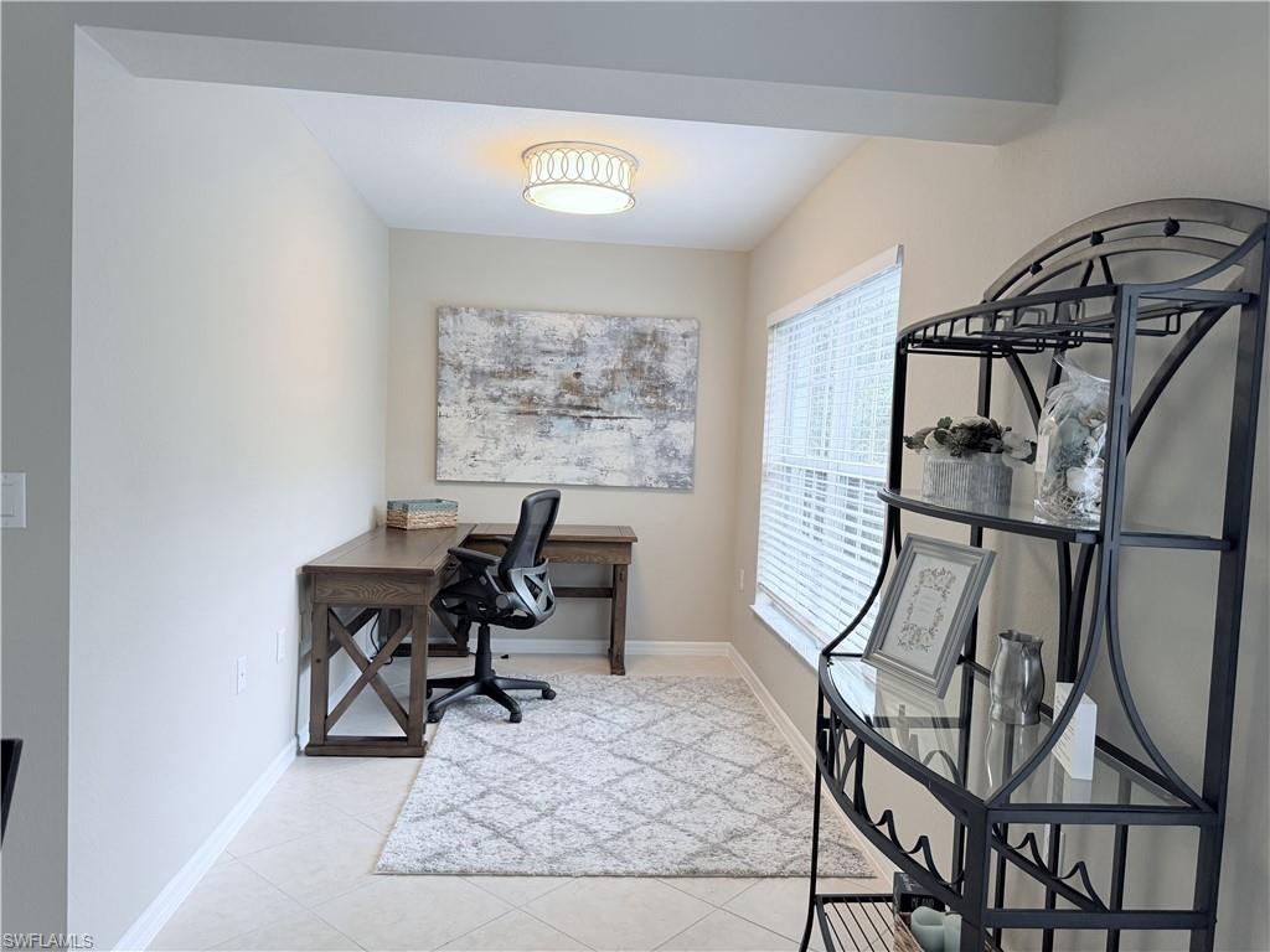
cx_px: 635
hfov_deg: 71.6
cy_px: 476
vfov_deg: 56.8
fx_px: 881
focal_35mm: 24
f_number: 1.78
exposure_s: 1/120
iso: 160
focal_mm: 6.76
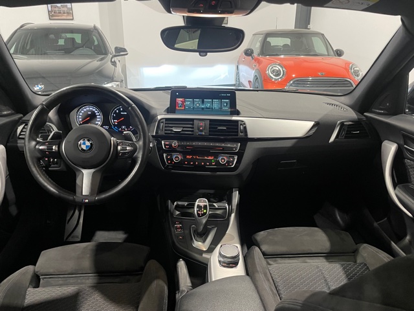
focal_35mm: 26
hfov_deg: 67.3
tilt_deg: -20.7
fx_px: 311
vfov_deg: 53.1
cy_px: 156
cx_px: 207
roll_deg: -0.7
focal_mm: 4.2
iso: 500
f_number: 1.6
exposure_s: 1/40
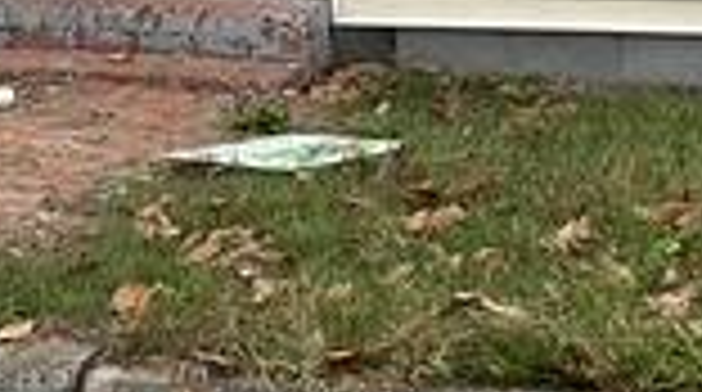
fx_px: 2415
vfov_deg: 9.0
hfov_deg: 16.5
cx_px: 432
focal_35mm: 130
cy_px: -216
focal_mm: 3
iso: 16
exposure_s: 1/362
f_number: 1.8
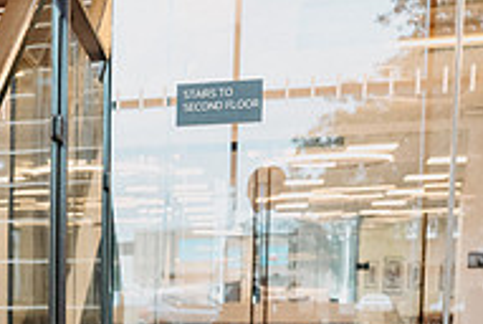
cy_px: 421
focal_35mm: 88
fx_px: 1182
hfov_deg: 20.7
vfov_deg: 14.9
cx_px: -172
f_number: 3.5
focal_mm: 29
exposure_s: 1/500
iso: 2500
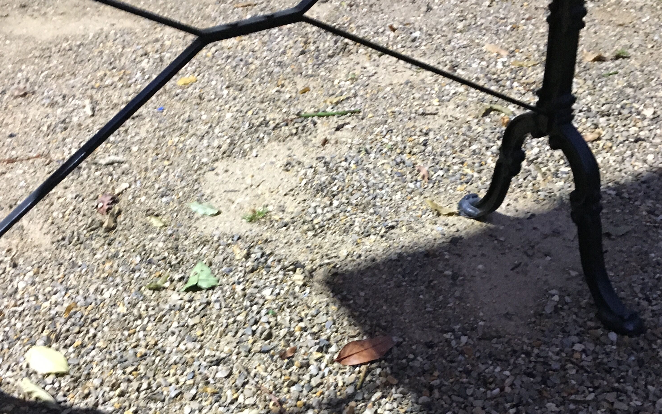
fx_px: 758
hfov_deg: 47.2
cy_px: 300
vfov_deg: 30.1
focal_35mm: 42
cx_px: 330
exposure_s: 1/17
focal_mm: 4.15
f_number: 2.2
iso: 400
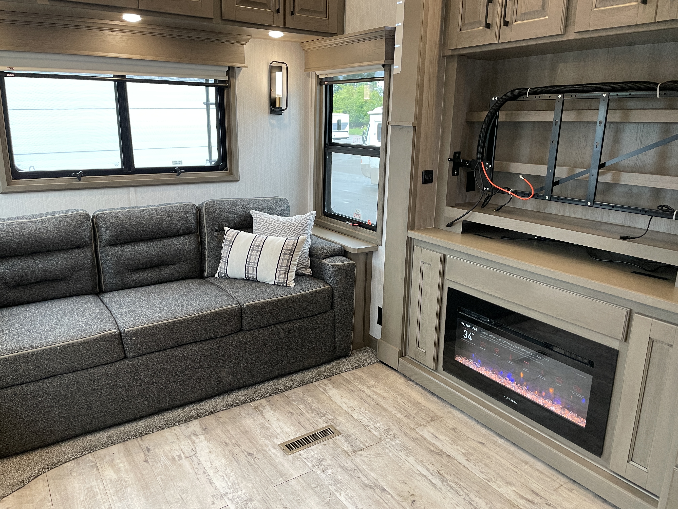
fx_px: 509
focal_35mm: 26
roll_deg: -0.2
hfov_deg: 67.3
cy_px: 254
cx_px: 339
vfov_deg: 53.1
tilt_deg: -13.0
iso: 125
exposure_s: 1/80
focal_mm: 4.2
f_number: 1.6
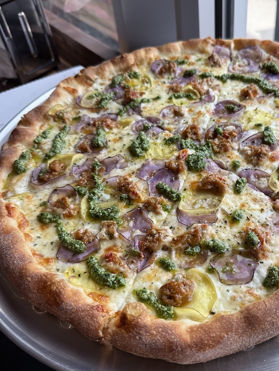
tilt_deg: -44.5
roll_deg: +3.7
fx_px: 376
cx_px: 197
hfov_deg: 40.0
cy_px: 199
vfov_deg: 52.6
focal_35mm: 35
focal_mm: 6.76
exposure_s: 1/514
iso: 80
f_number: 1.78
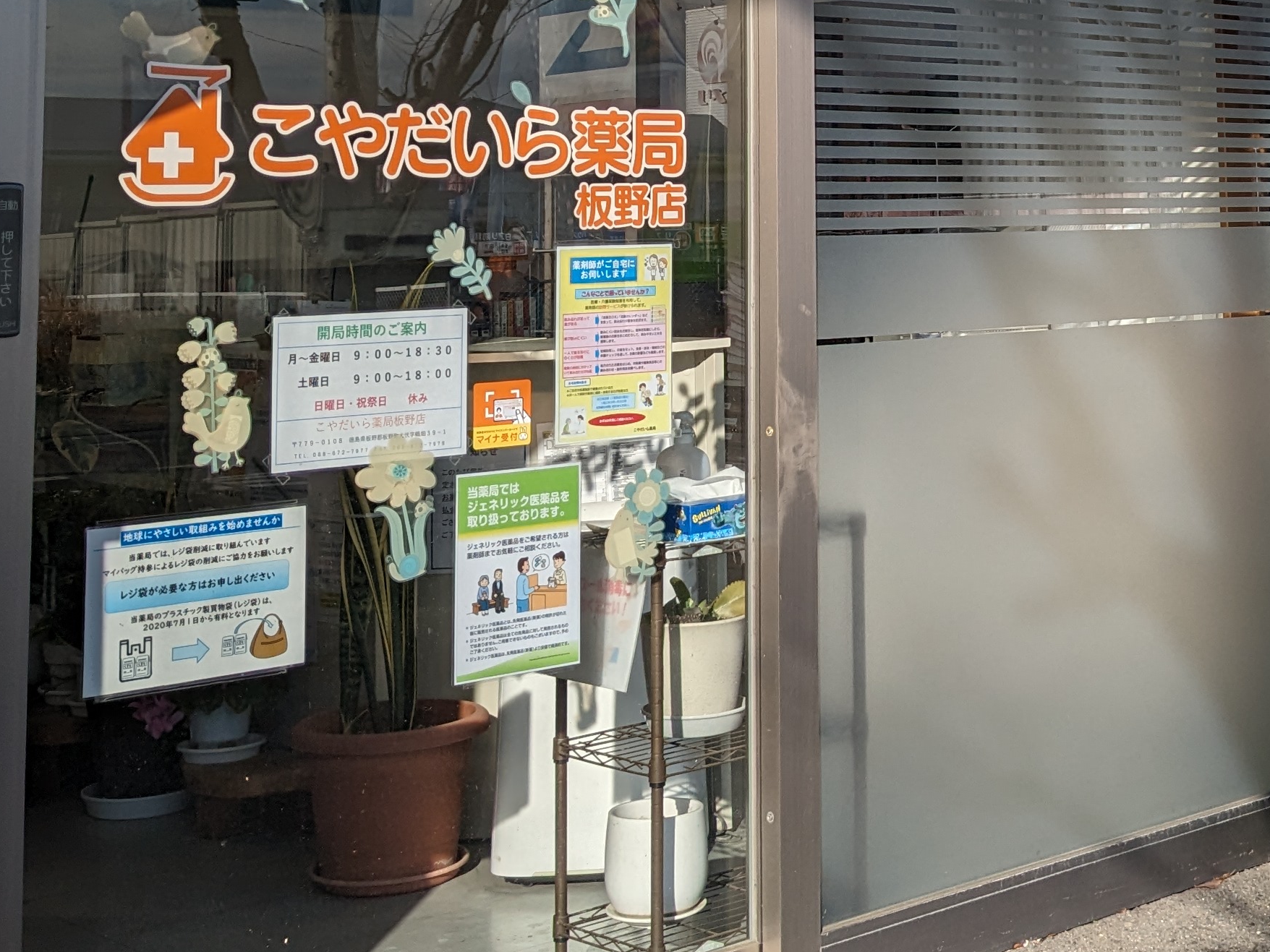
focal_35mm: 62
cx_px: 1136
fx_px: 2275
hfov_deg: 29.9
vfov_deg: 22.5
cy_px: -58
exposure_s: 1/3891
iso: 52
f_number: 1.73
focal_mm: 4.38
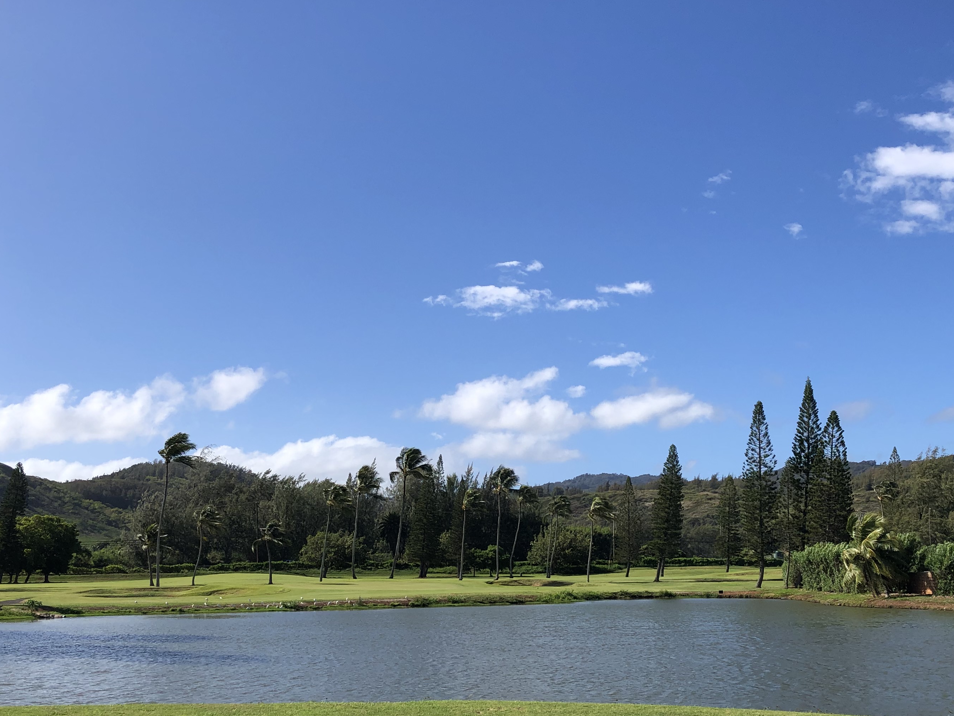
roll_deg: -0.5
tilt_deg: +6.5
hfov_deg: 44.8
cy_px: 476
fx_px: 1157
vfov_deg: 34.0
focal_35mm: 42
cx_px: 486
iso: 20
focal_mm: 3.99
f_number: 1.8
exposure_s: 1/2315
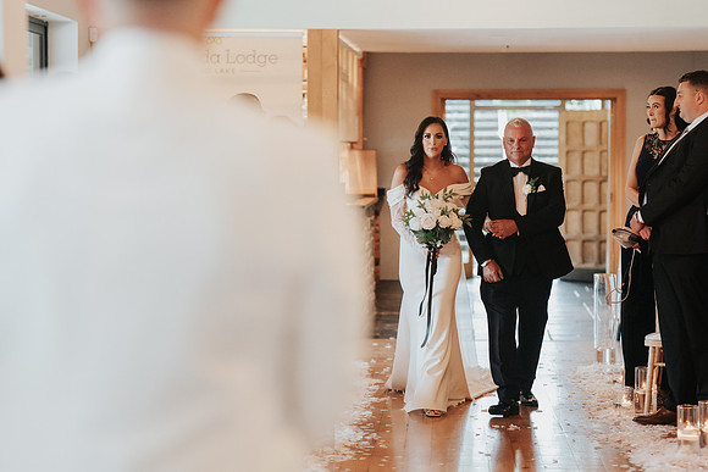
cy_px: 220
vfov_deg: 13.8
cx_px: 354
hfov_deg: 20.6
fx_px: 1949
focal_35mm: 99
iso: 2500
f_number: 2
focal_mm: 85
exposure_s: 1/200
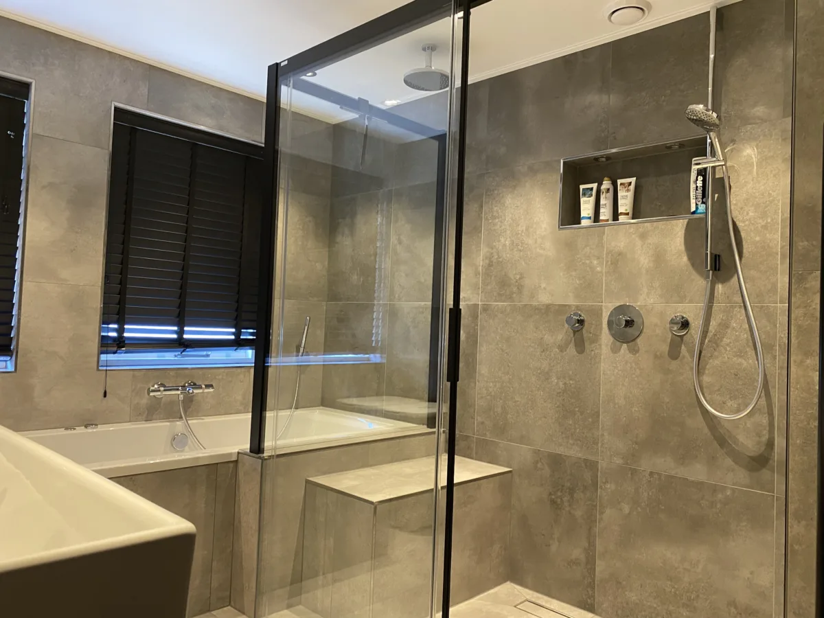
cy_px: 309
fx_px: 619
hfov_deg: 67.3
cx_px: 412
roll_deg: -2.9
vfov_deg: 53.1
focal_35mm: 26
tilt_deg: +1.7
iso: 250
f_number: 1.8
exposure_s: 1/50
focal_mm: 4.25
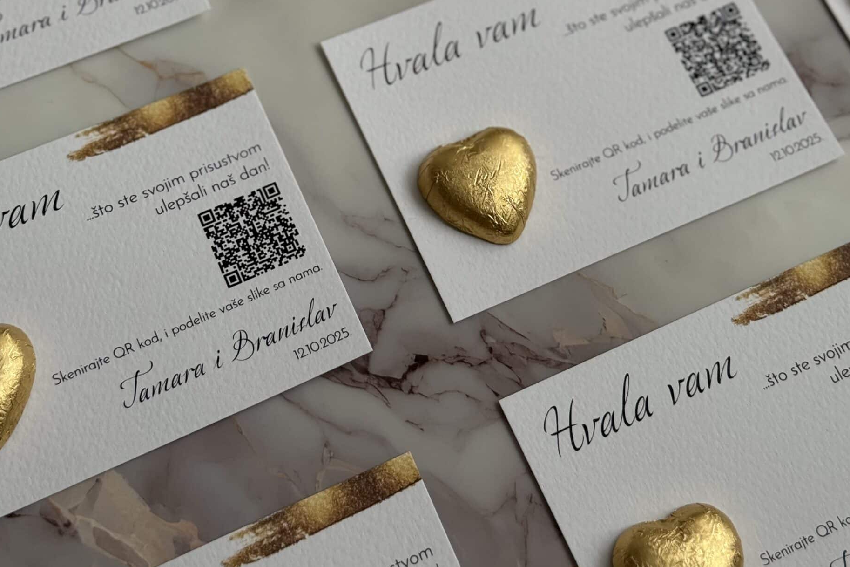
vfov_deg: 19.1
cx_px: 412
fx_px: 1653
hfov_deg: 28.8
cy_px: 66
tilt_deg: -65.6
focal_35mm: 70
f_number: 1.78
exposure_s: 1/496
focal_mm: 6.76
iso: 100
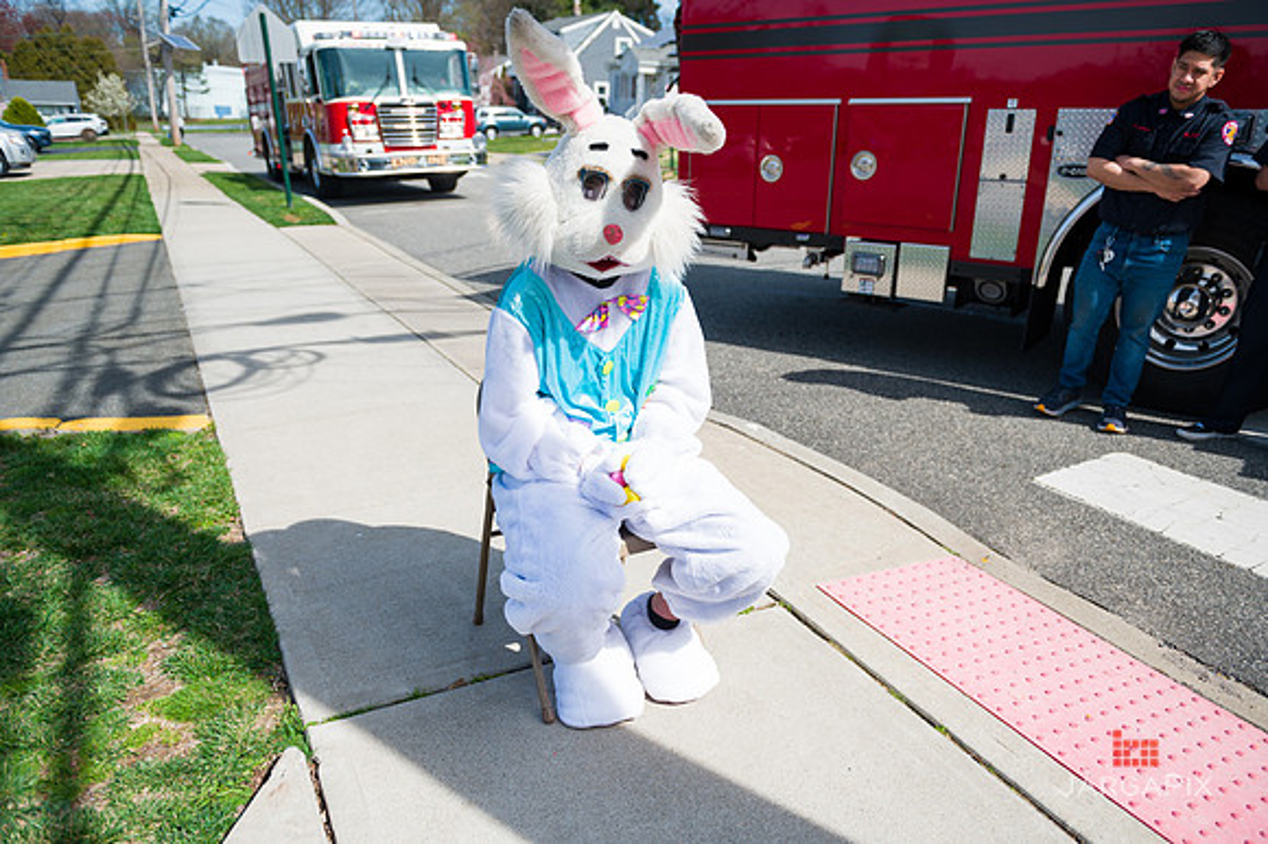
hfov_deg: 73.8
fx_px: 845
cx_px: 634
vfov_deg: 53.1
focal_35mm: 24
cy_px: 422
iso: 200
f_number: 4
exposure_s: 1/3200
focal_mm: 24
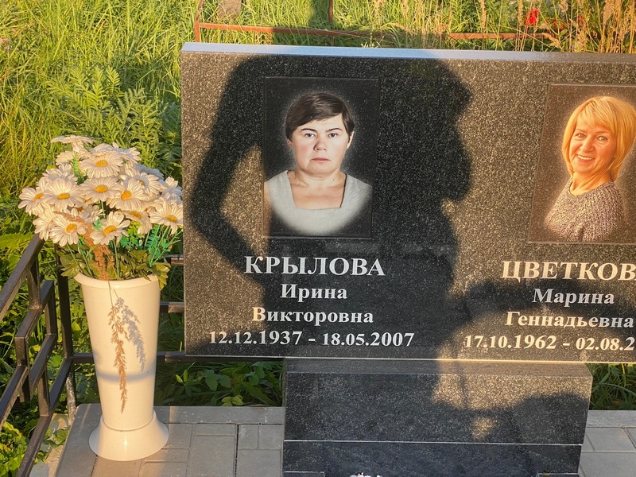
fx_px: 955
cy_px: 238
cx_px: 318
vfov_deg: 28.0
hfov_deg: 36.8
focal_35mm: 52
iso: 20
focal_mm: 6
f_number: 2
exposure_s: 1/261
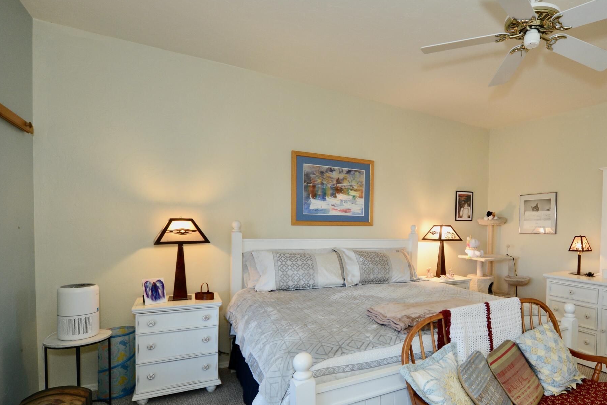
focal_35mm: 20
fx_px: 337
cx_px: 417
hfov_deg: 80.5
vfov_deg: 61.5
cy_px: 237
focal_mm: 12
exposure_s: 1/60
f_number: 7.1
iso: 800
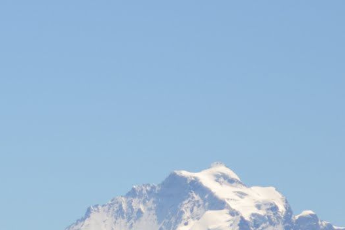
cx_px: -119
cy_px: 286
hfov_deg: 3.8
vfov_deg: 2.5
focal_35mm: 546
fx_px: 5235
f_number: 6
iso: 100
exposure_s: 1/640
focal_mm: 120
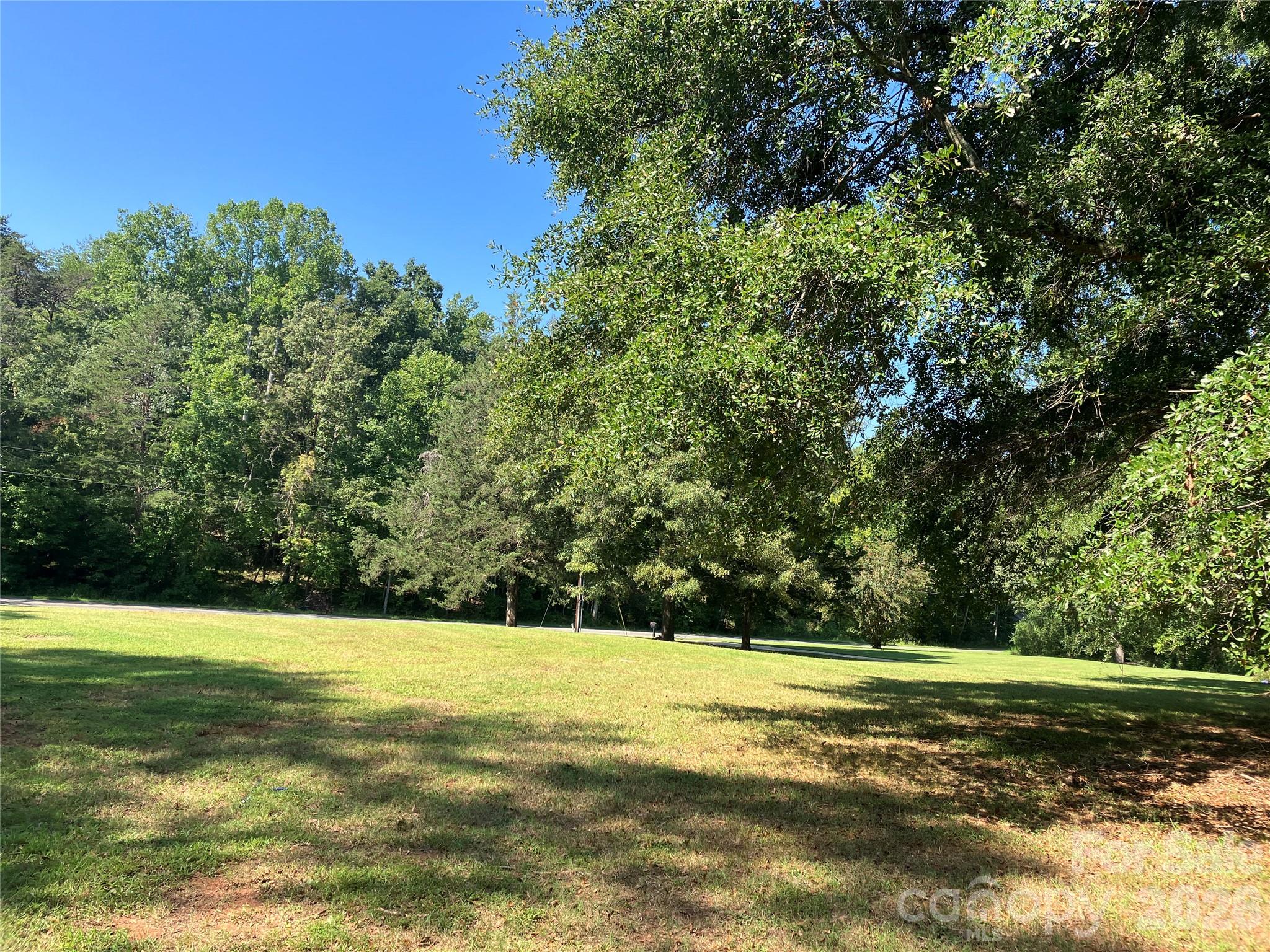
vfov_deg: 49.7
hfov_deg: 63.4
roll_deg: -3.8
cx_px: 635
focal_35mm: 28
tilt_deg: +4.9
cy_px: 476
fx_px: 1027
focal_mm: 3.99
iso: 32
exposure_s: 1/571
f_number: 1.8
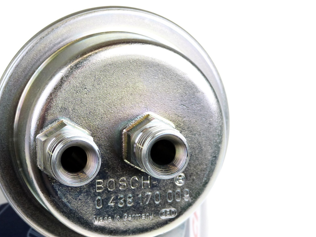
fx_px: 1305
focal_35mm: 143
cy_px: 147
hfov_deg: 13.8
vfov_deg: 10.4
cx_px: 111
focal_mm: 17.9
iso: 200
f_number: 3.5
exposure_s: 1/200
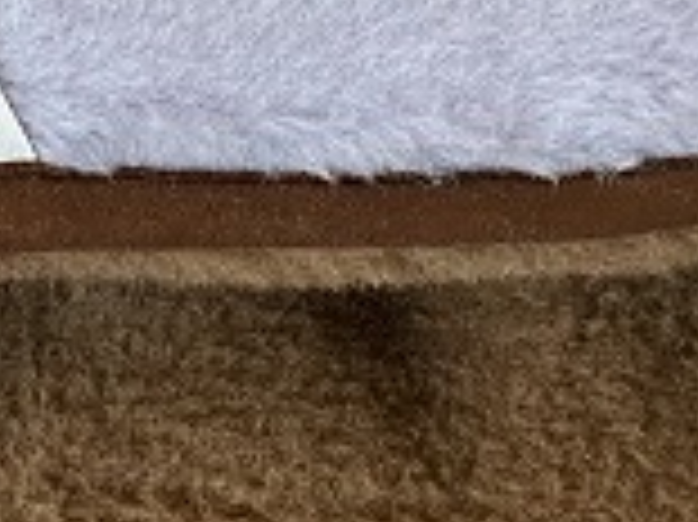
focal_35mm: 134
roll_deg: -2.9
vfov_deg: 10.6
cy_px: -270
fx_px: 2700
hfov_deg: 14.5
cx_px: 18
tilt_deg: -31.9
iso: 125
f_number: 1.8
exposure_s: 1/91
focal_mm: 4.25
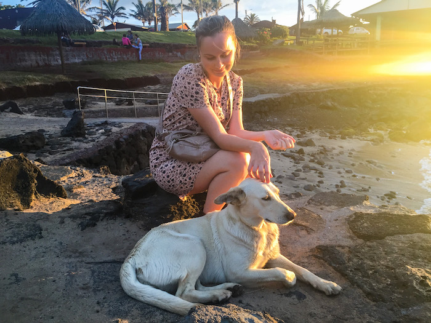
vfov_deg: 48.2
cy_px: 162
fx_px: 361
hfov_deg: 61.7
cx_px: 216
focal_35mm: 29
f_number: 2.2
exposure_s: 1/100
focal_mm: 4.15
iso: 40
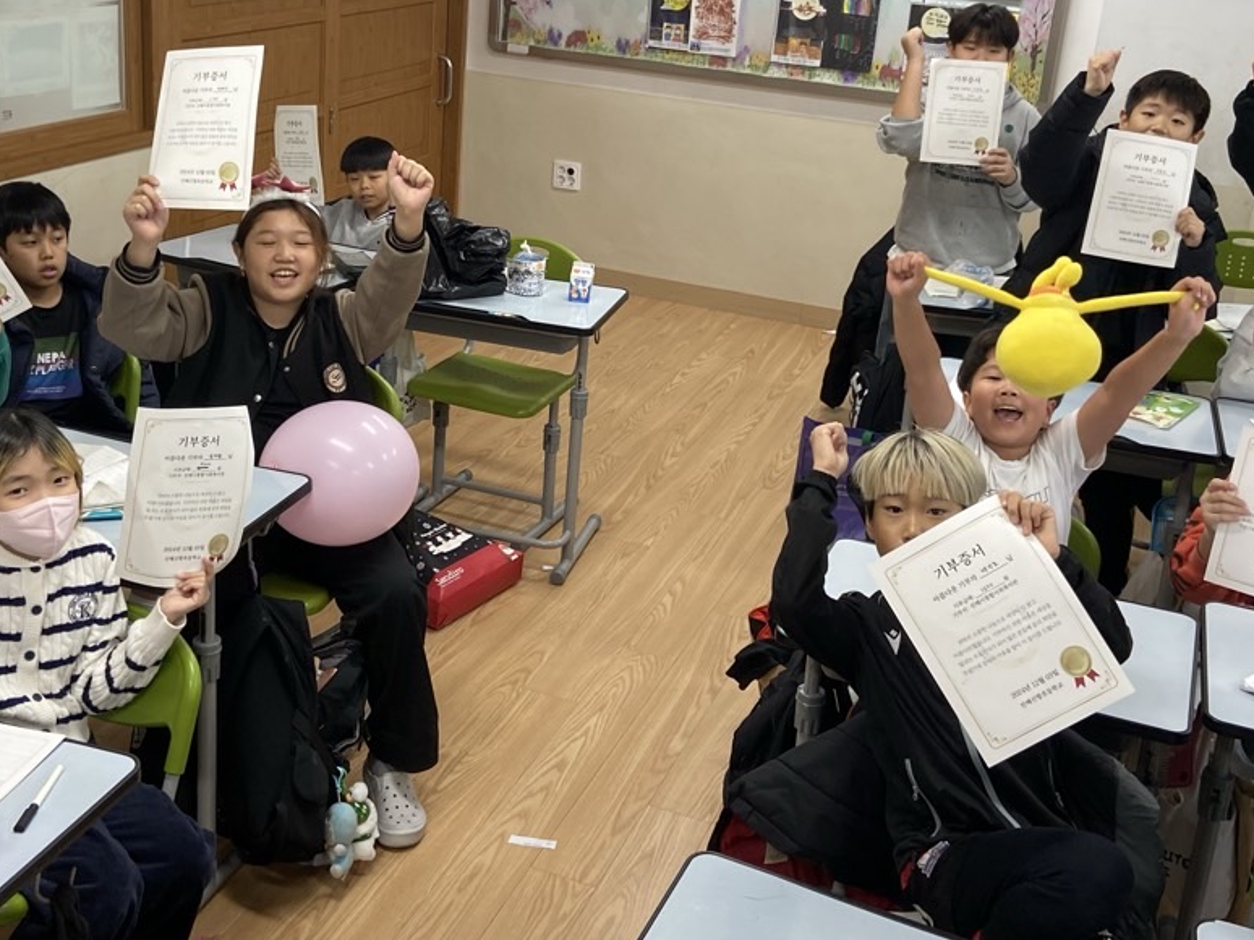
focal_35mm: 43
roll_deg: -4.4
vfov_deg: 33.3
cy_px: 331
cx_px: 588
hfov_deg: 43.8
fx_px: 1557
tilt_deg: -17.3
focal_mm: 4.25
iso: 125
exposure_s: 1/120
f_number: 1.8
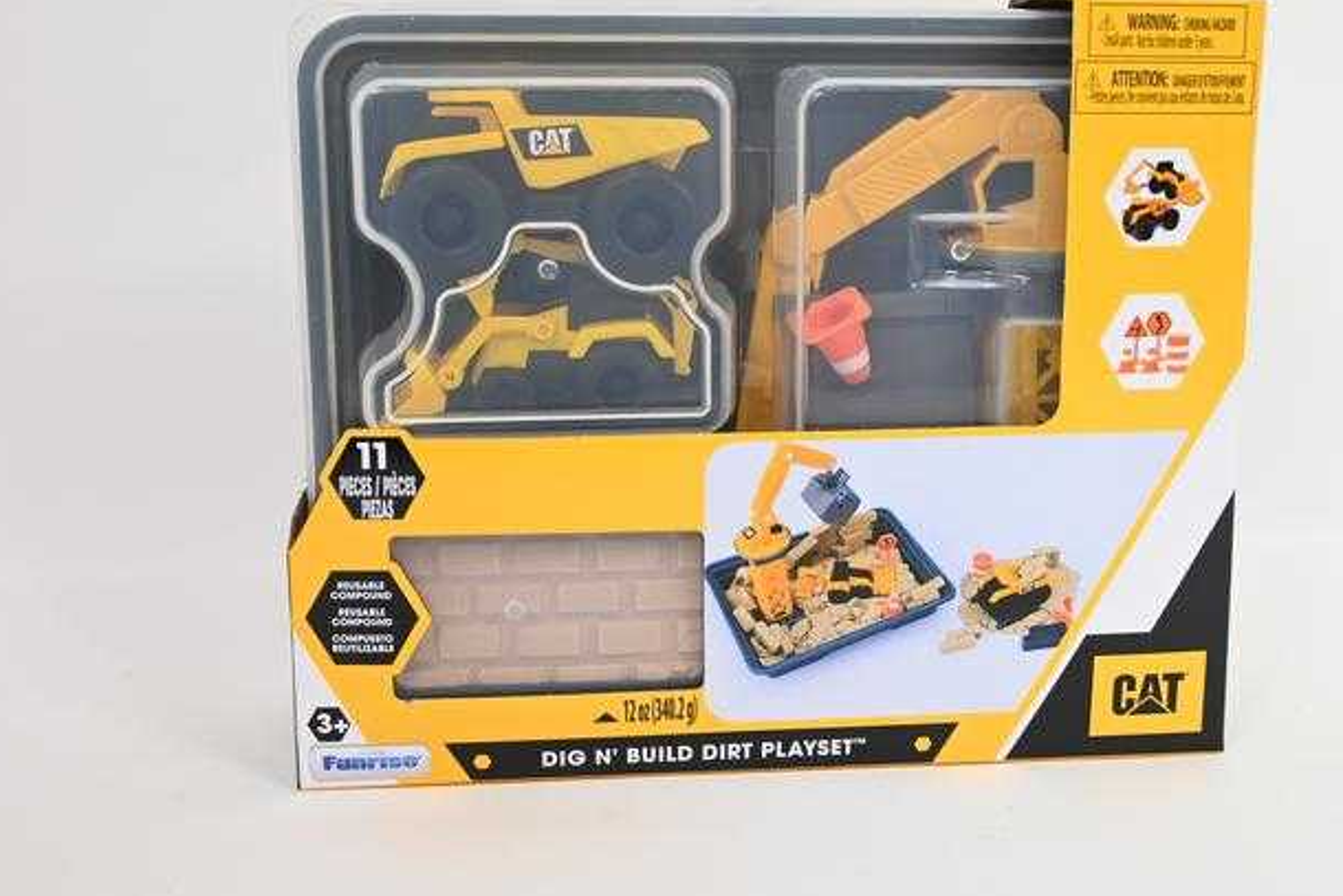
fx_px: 1716
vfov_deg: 29.2
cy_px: 383
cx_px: 766
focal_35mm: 46
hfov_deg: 42.6
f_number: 4.5
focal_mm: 26
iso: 400
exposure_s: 1/160
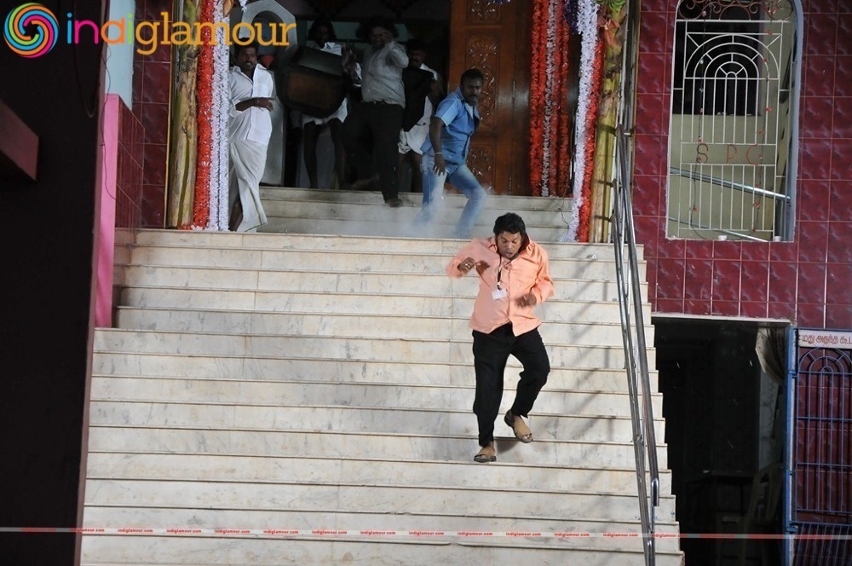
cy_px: 283
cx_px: 426
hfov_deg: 18.2
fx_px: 2659
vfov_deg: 12.1
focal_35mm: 112
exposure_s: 1/125
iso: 800
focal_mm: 75
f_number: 5.3
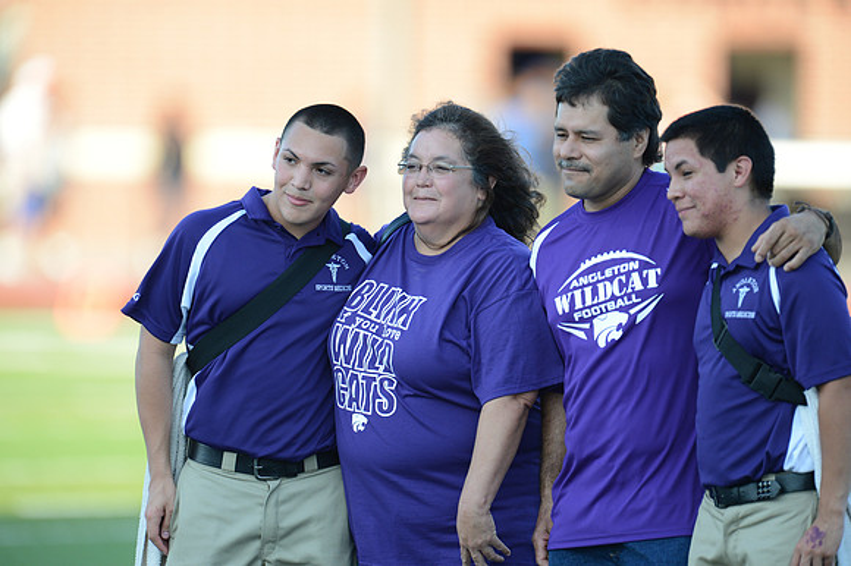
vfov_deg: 2.5
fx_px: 12993
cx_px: 426
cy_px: 283
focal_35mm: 550
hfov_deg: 3.8
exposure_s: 1/1000
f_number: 4
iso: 800
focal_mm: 550
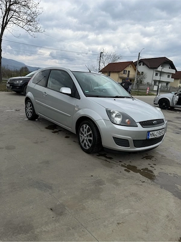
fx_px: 167
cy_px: 121
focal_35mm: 24
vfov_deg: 71.6
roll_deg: -5.0
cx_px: 90
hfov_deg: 56.8
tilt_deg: -12.3
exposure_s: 1/3759
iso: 80
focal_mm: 6.76
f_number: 1.78
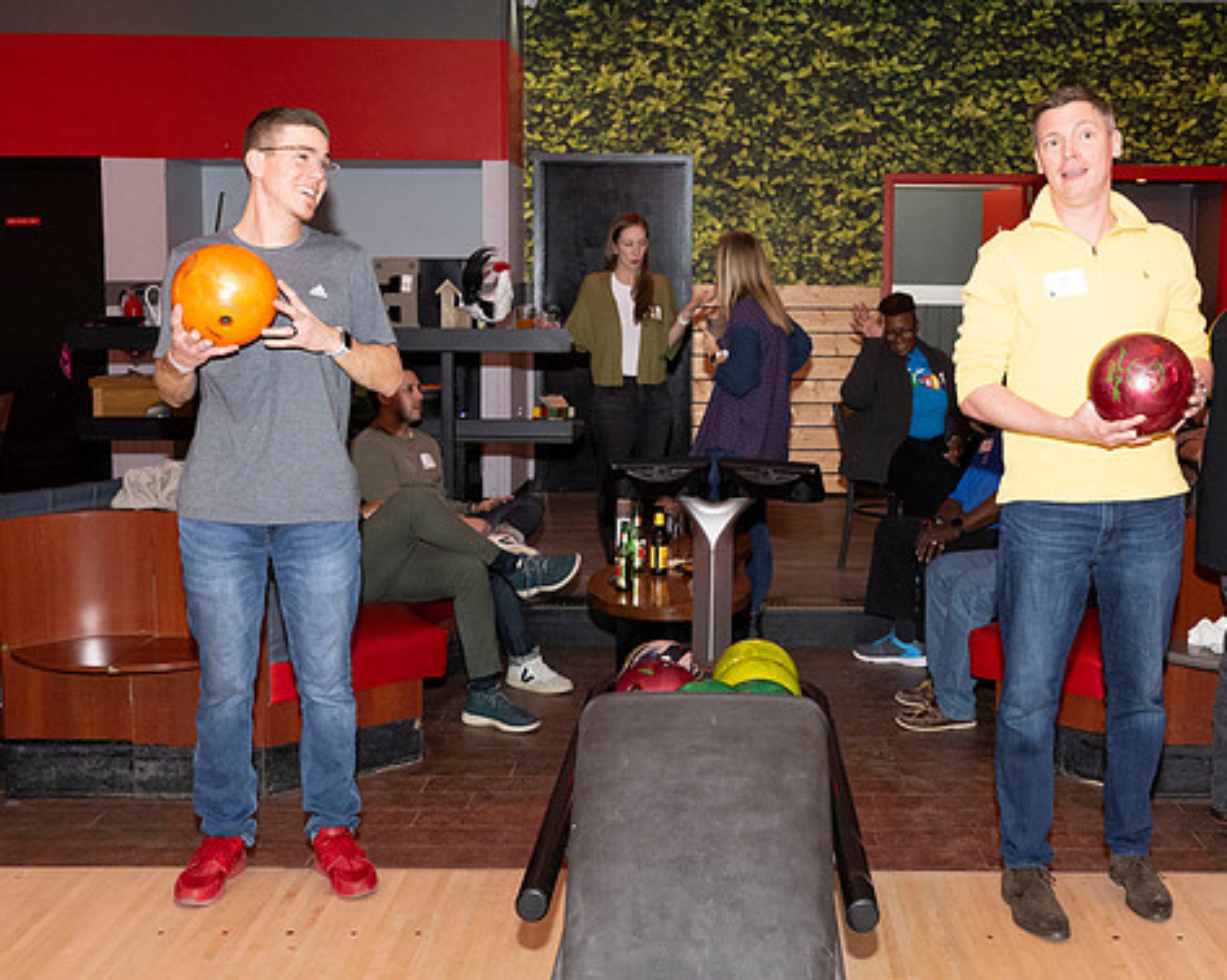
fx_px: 1597
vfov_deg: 34.1
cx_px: 754
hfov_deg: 41.8
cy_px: 432
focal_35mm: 44
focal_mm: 26.5
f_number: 5.6
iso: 2000
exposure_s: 1/100
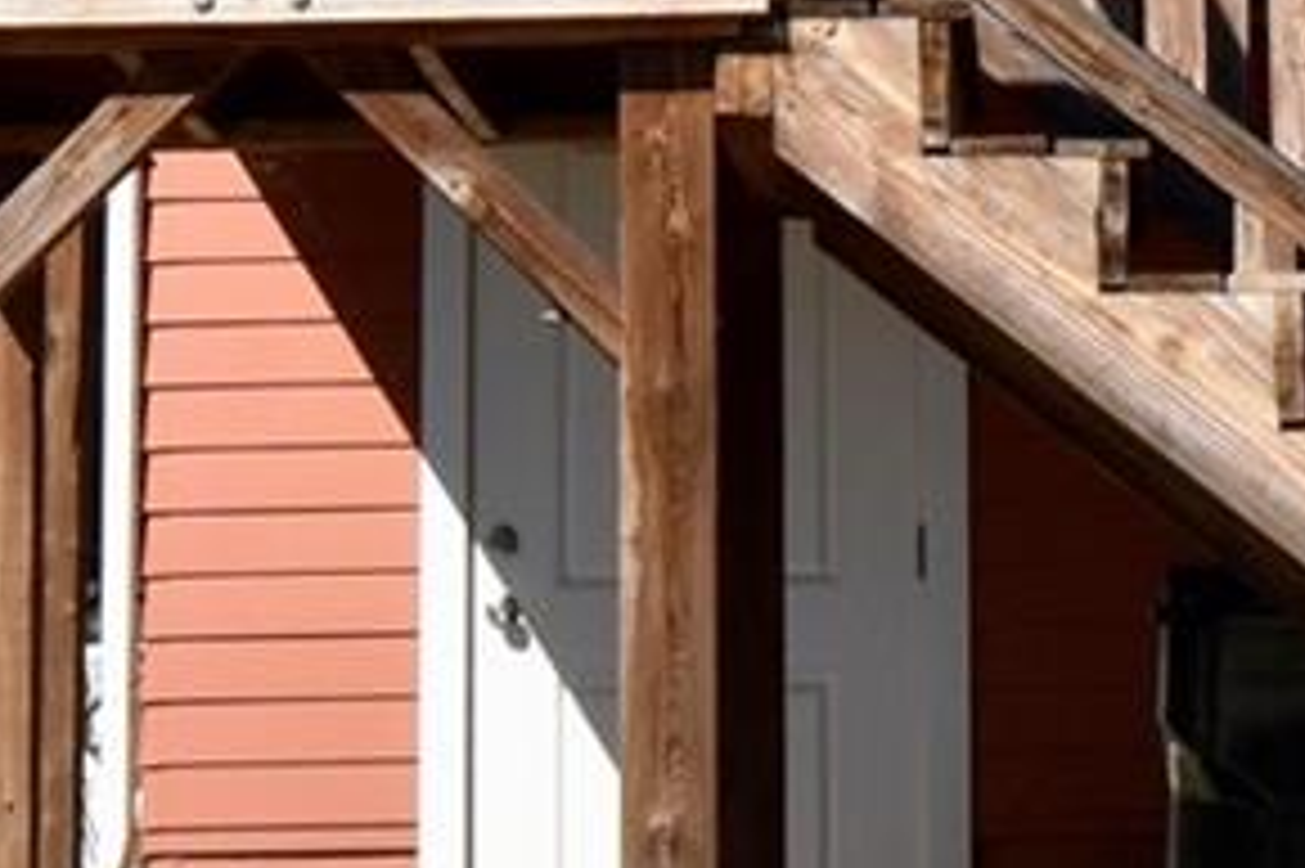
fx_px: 7680
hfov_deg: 9.6
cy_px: -434
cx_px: 1418
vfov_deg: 6.4
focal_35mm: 212
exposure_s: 1/320
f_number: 9
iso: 200
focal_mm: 20
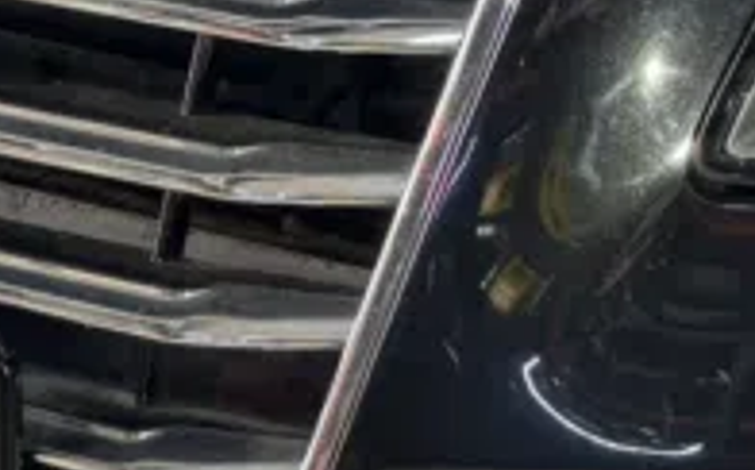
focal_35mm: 133
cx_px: 539
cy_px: 501
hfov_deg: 15.7
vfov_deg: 9.7
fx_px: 2734
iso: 100
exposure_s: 1/121
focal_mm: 6.76
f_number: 1.78
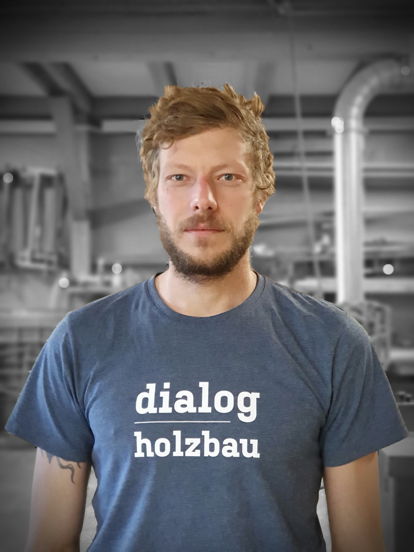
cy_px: 276
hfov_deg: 28.0
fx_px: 829
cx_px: 207
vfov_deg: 36.8
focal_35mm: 52
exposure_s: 1/33
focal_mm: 6
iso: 1000
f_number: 2.4
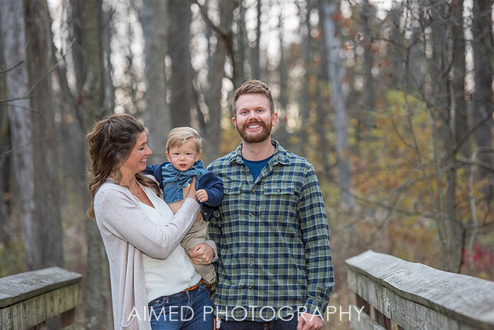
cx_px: 255
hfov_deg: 14.7
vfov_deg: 9.8
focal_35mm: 140
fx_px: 1916
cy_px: 159
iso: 1250
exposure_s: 1/200
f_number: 4
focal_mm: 135
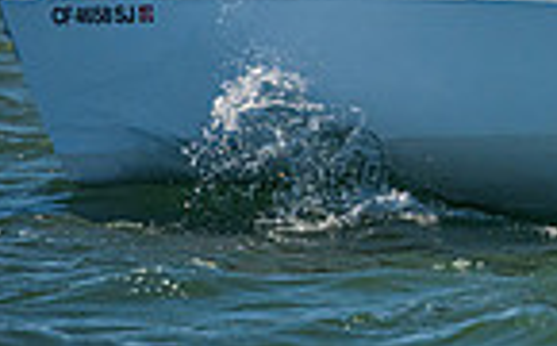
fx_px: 21681
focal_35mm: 1431
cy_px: -394
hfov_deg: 1.5
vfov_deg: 0.9
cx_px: 738
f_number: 5.6
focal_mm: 350
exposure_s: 1/6400
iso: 400
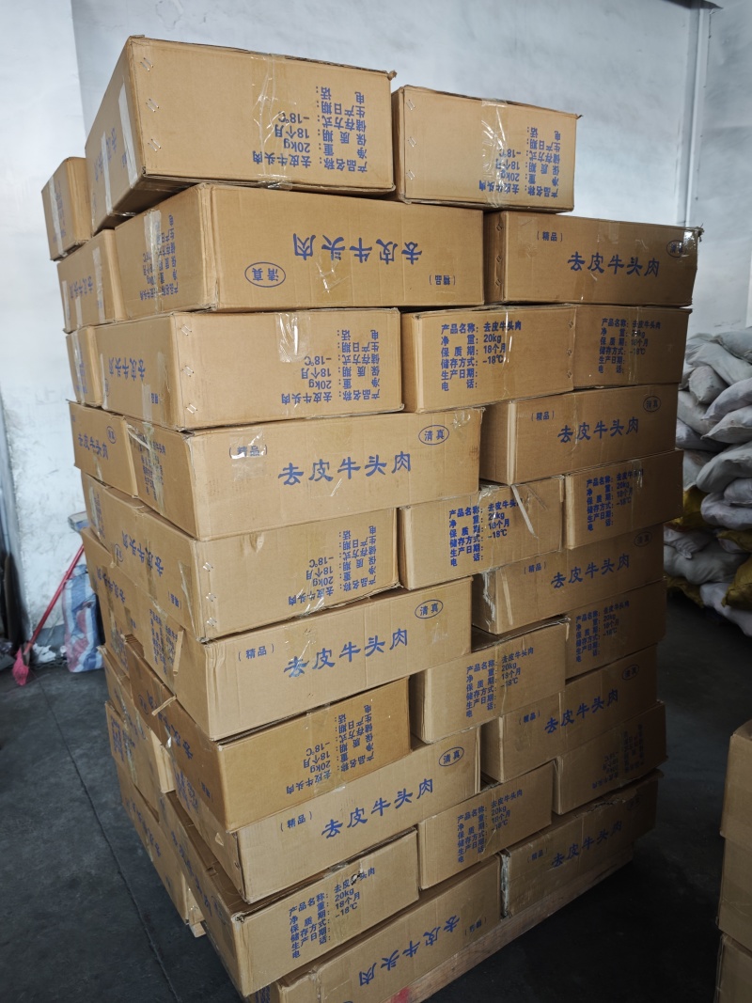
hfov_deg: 58.9
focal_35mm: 23
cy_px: 502
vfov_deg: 73.9
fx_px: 666
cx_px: 376
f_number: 1.44
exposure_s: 1/86.4
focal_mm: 6.68
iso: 320
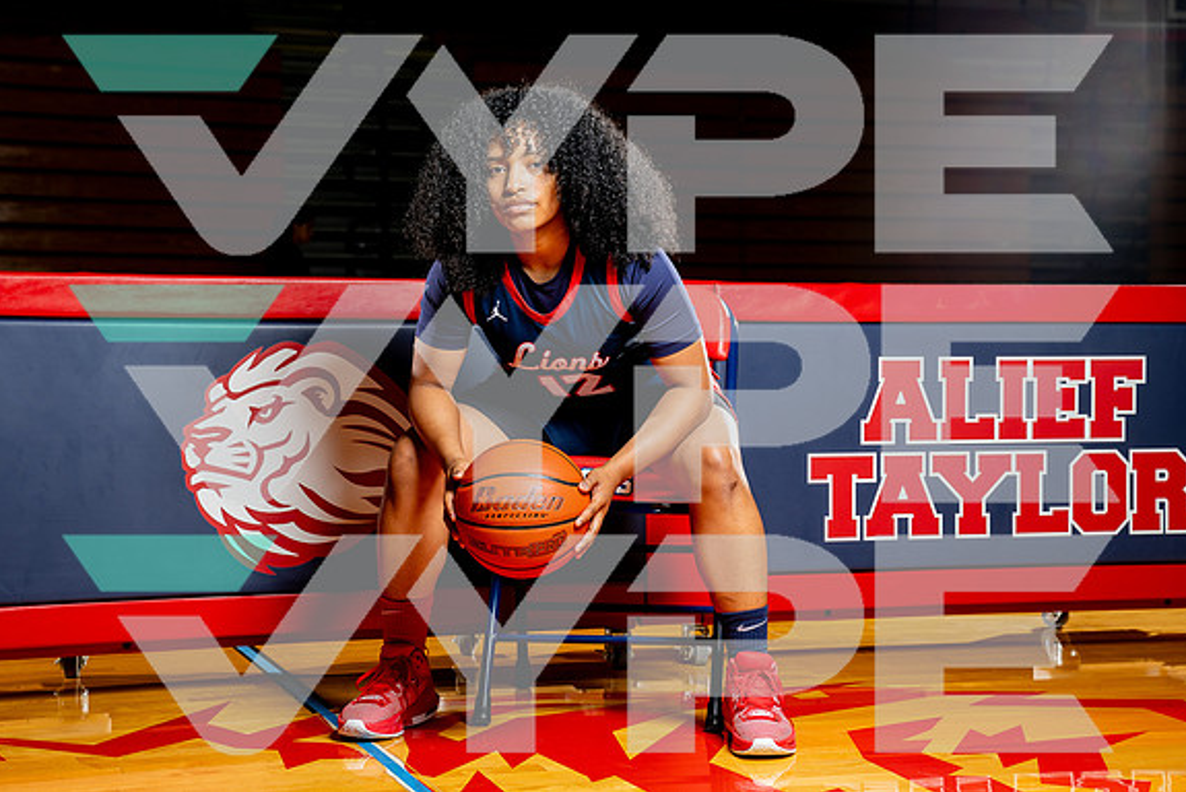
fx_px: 2241
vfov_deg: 20.0
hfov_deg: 29.6
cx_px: 593
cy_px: 388
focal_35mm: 68
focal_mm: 63
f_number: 5.6
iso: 200
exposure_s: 1/250
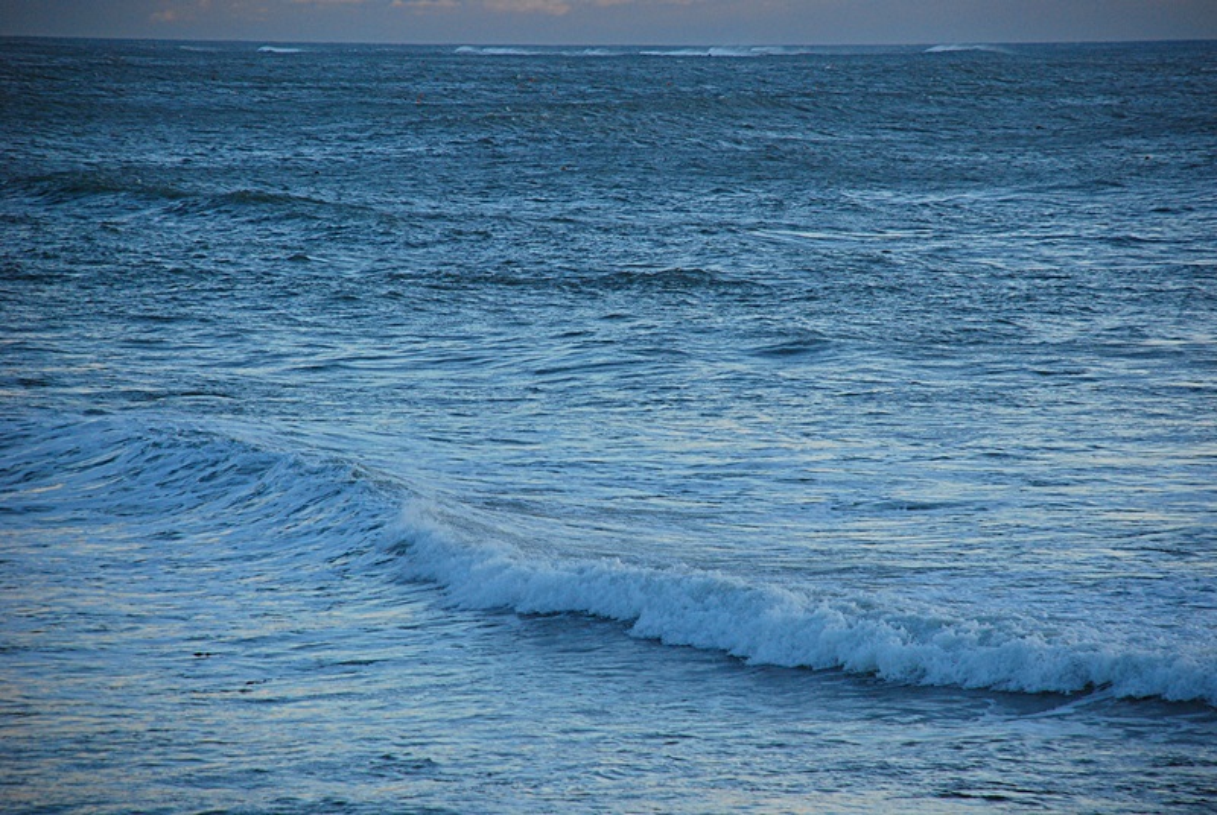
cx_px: 608
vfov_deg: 6.8
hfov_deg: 10.1
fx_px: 6856
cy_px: 408
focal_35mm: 202
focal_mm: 135
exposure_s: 1/640
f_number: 6.3
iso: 400
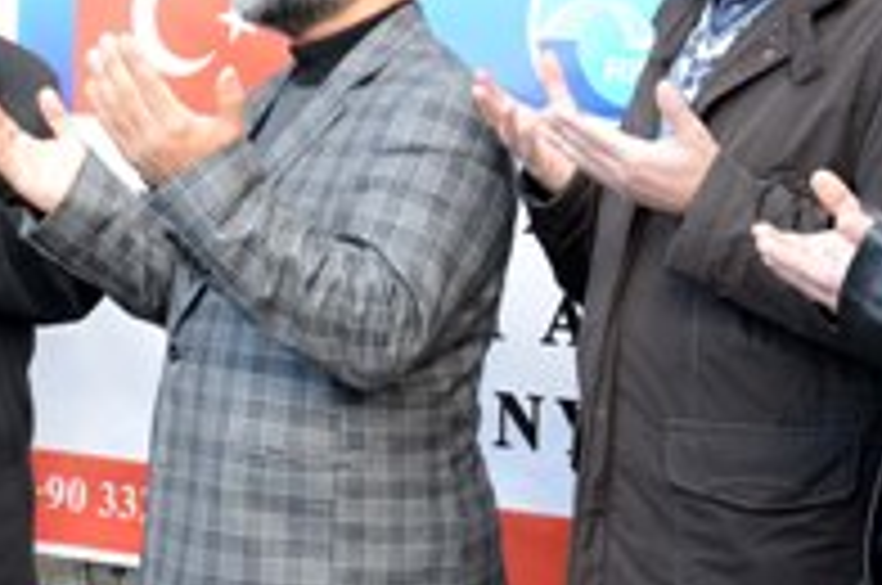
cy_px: 250
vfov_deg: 14.2
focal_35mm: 96
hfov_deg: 21.3
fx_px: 2348
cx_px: 459
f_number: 4.5
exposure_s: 1/80
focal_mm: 28
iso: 400
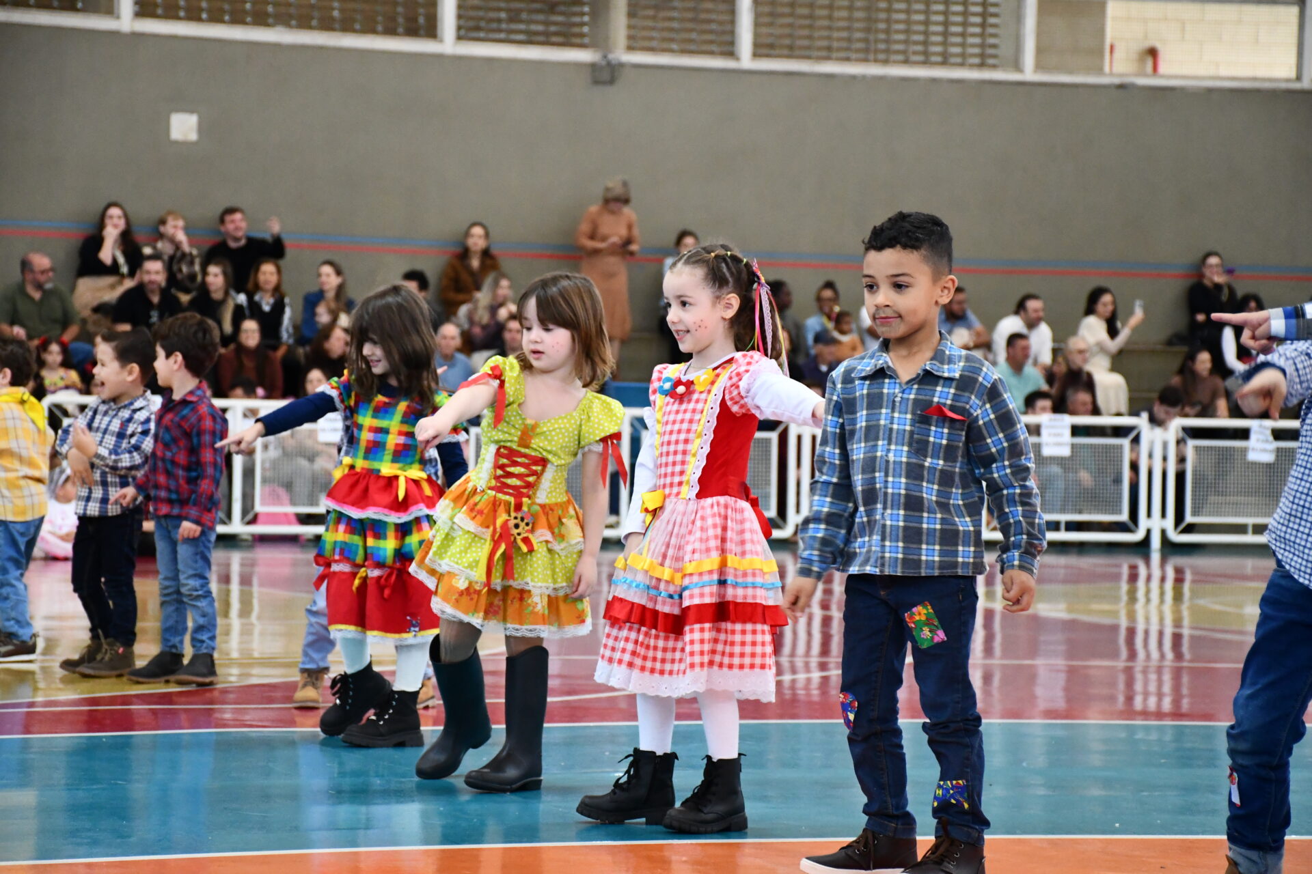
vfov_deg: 12.2
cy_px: 437
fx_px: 4081
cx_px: 656
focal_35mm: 112
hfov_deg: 18.3
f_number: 5
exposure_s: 1/200
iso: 3200
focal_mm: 75
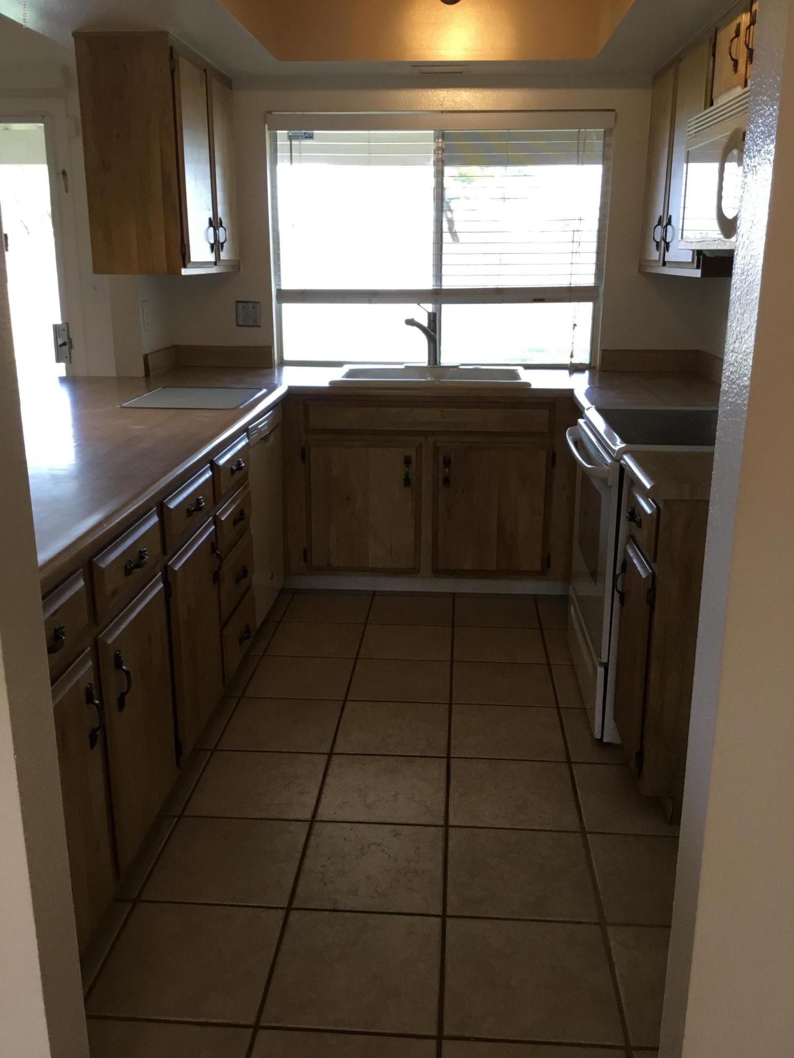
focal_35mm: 31
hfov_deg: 45.4
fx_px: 948
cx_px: 397
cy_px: 529
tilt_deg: -16.4
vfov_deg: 58.4
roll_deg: -0.2
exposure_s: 1/33
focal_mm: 3.3
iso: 50
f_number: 2.4
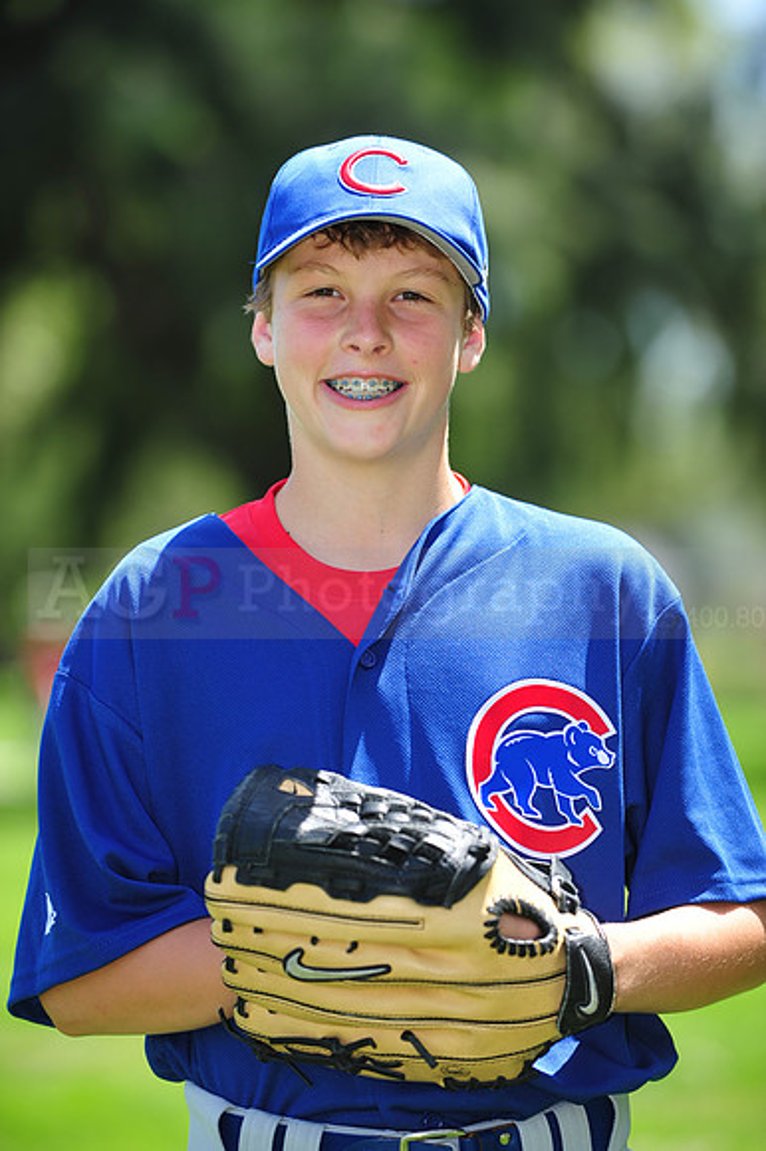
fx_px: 6390
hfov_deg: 6.9
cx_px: 383
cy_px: 576
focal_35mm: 200
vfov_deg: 10.3
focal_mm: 200
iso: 200
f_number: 4.5
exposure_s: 1/500
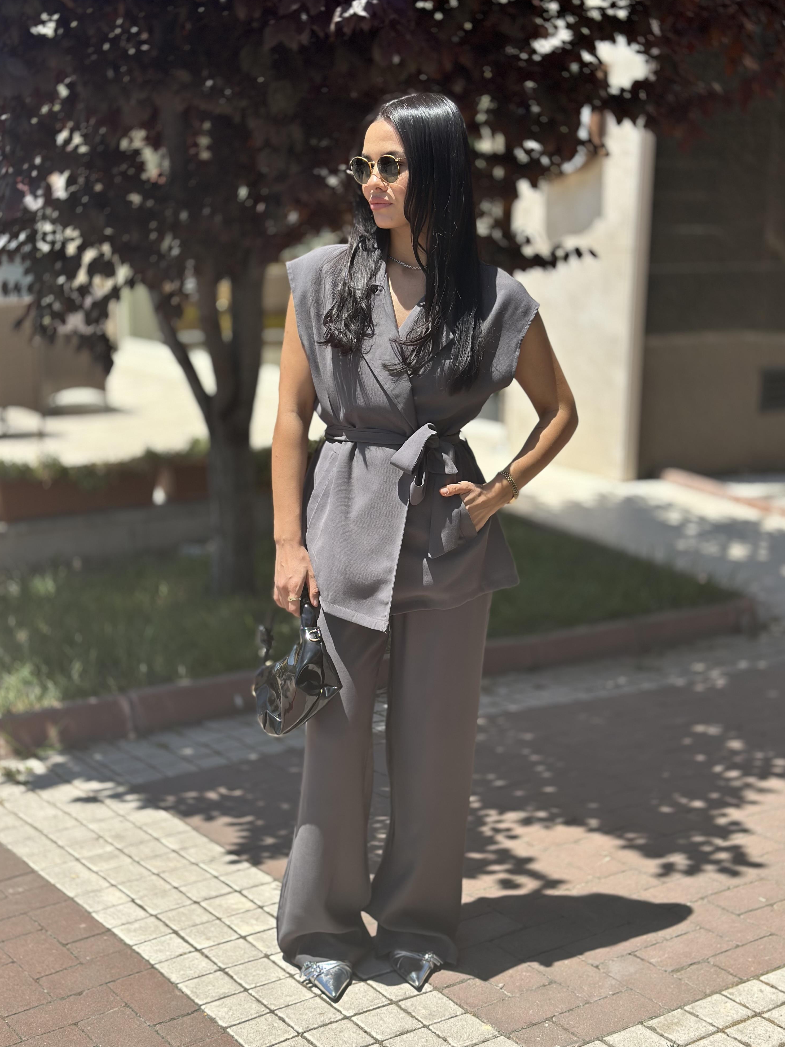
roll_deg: -1.7
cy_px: 519
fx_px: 1482
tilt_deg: -12.6
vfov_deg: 38.9
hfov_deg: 29.7
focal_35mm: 49
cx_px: 398
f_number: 1.78
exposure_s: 1/2410
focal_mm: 6.86
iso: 100
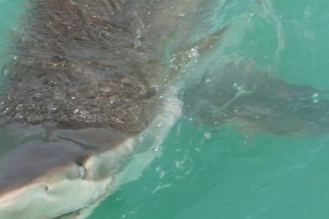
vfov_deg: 15.2
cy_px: 108
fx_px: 822
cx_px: 104
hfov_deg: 22.5
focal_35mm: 90
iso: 125
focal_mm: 22.94
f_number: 3.6
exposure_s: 1/1300
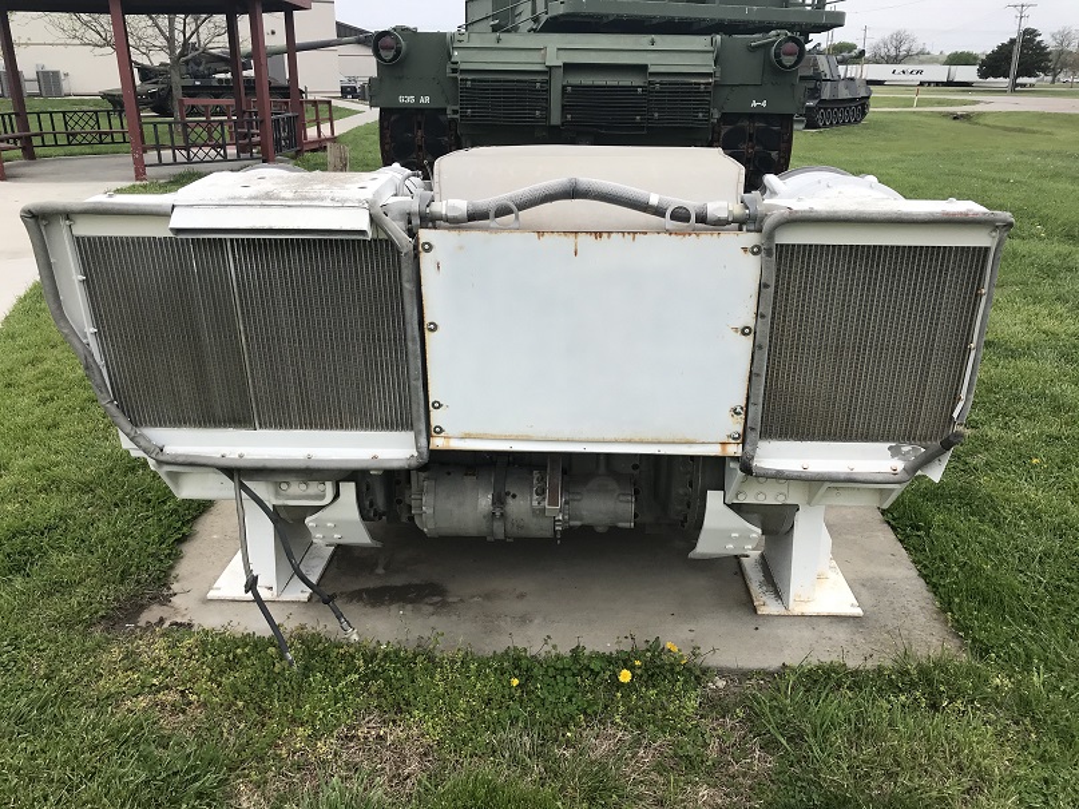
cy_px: 404
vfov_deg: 49.7
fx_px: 873
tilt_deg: -18.7
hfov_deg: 63.5
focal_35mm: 28
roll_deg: +0.4
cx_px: 540
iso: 20
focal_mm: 3.99
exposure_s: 1/1140
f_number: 1.8
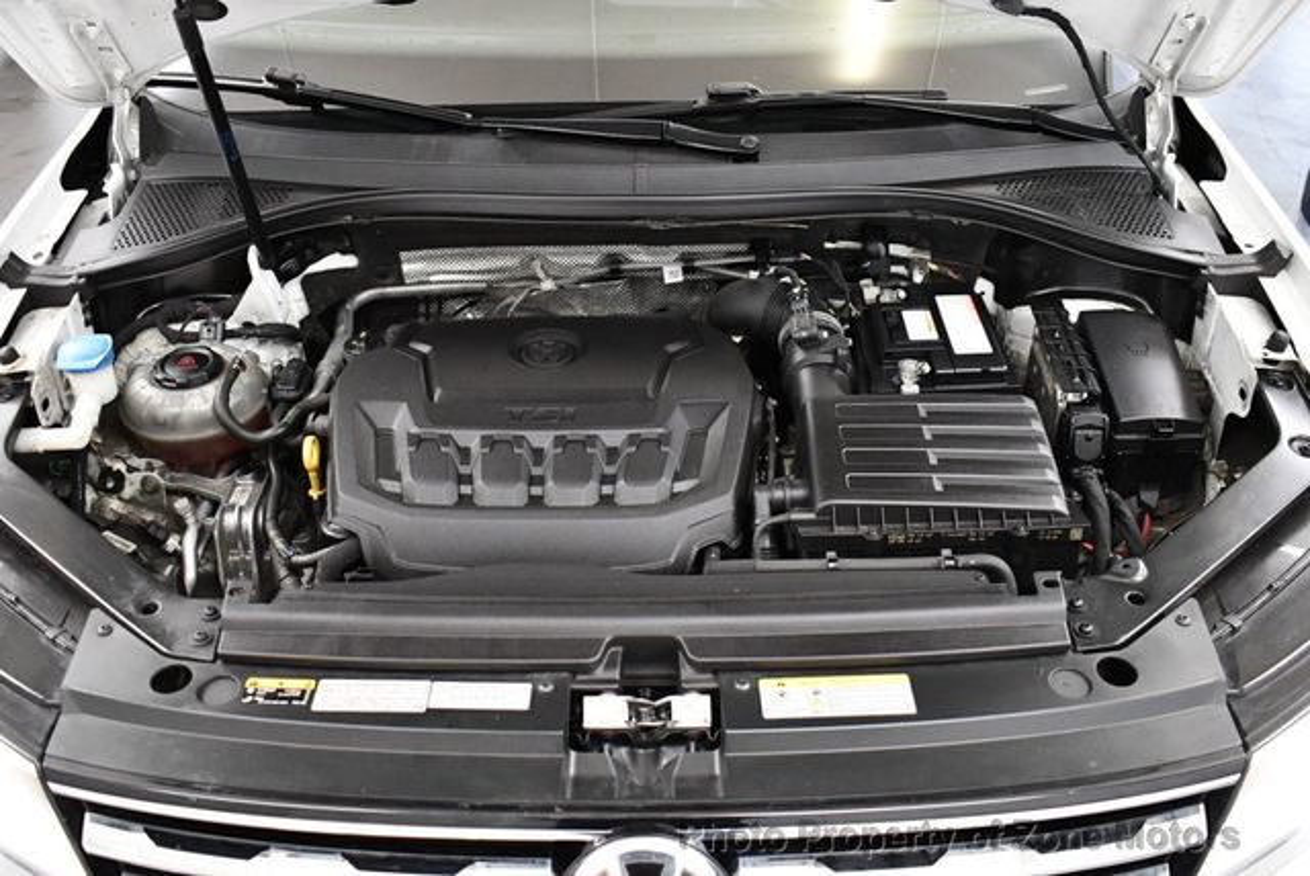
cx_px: 655
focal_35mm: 36
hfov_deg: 53.1
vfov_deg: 36.9
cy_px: 438
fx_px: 1311
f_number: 3.5
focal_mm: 18
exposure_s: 1/125
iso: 3200
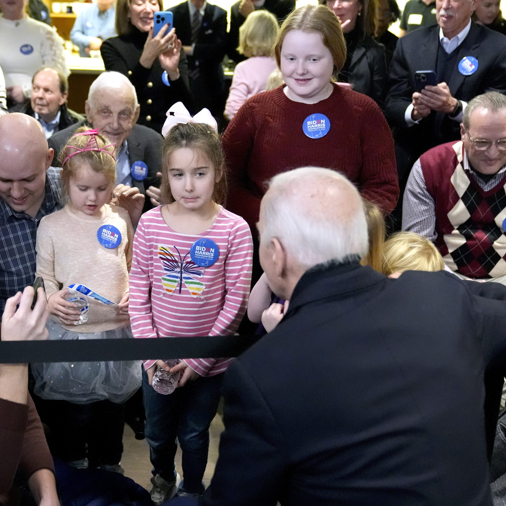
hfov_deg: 38.1
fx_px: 728
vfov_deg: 38.3
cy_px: 256
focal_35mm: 44
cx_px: 184
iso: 10000
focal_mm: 34
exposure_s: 1/640
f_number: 2.8
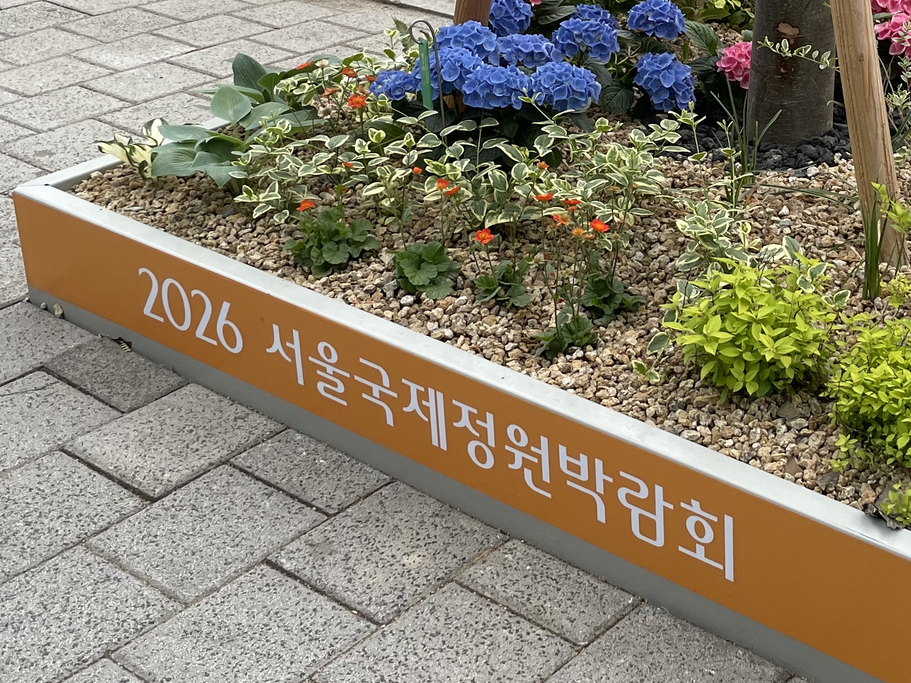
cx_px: 734
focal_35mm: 64
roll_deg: +1.1
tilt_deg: -20.2
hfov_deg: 29.5
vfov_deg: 22.4
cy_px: 76
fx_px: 1685
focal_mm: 4.2
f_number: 1.6
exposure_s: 1/910
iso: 32
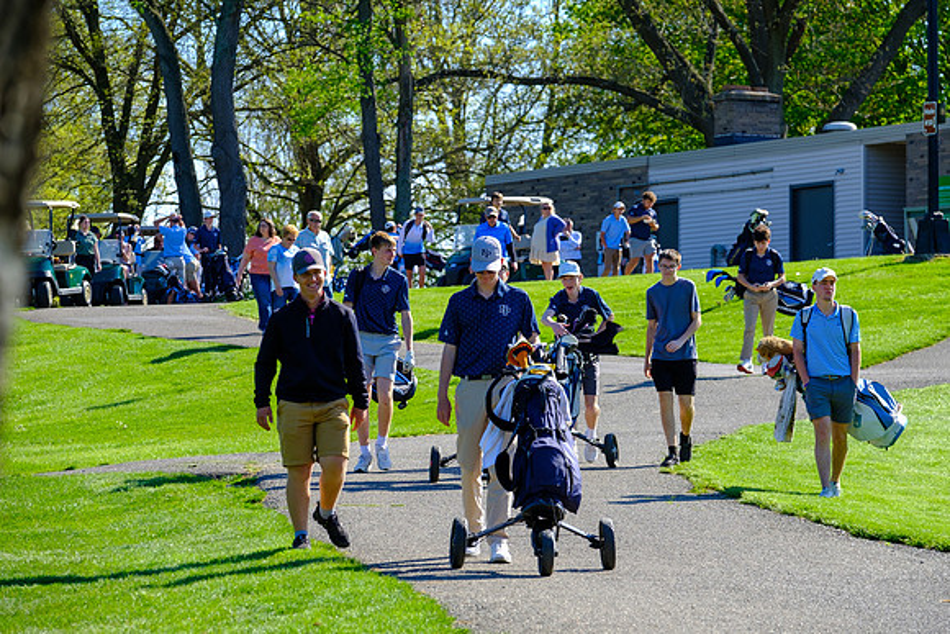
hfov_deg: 12.9
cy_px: 317
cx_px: 475
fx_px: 4197
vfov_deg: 8.6
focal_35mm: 159
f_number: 5.6
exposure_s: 1/280
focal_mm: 106
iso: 250
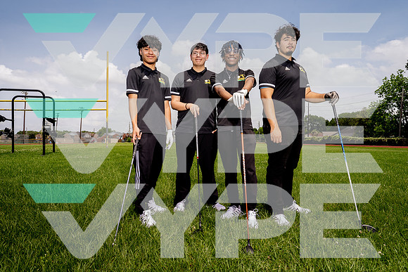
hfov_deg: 71.5
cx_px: 204
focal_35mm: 25
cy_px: 136
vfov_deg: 51.3
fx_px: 283
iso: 100
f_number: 10
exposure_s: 1/250
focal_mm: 25
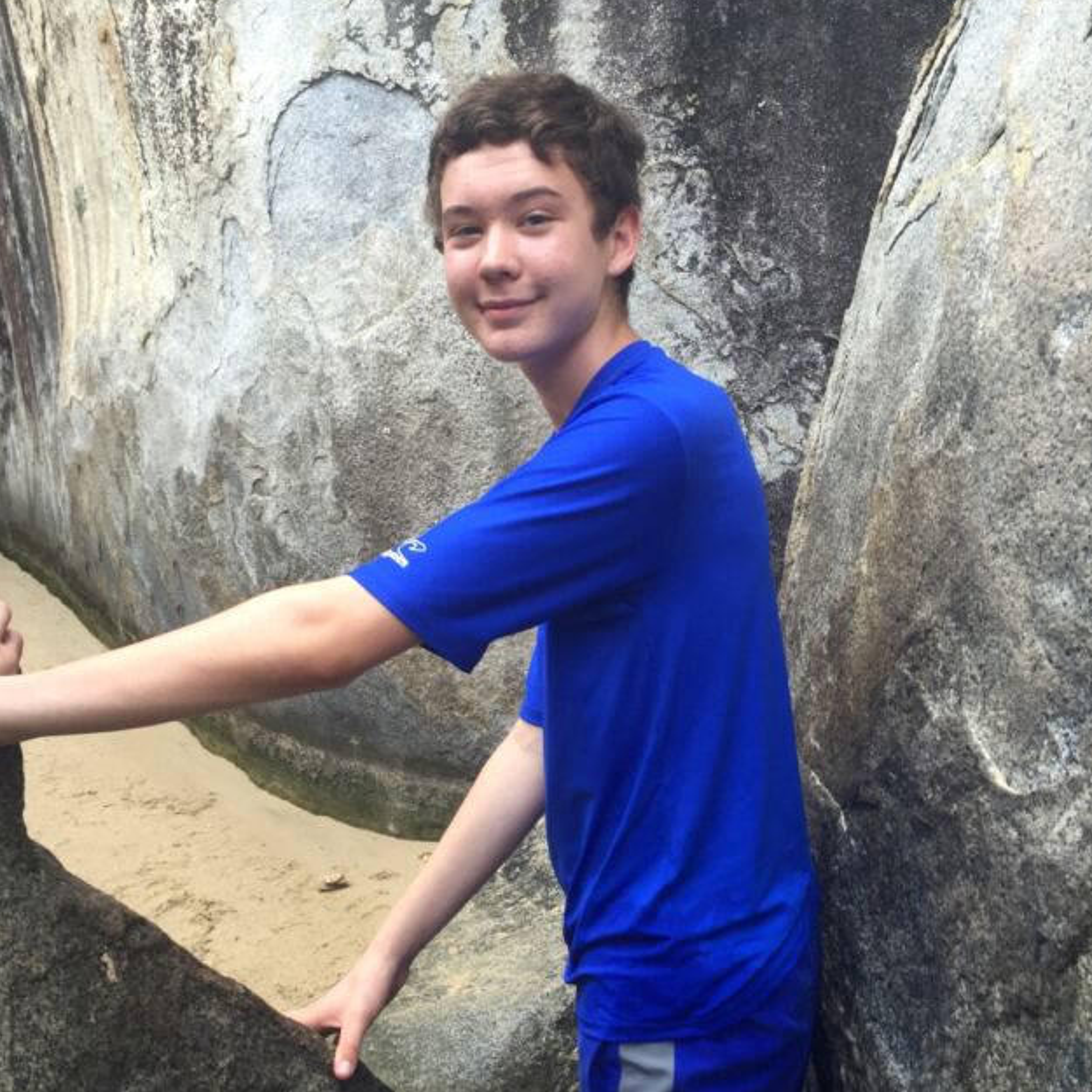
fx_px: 1249
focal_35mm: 35
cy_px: 595
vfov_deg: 47.2
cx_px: 545
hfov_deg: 47.2
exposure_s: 1/120
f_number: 2.2
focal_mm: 4.15
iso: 40
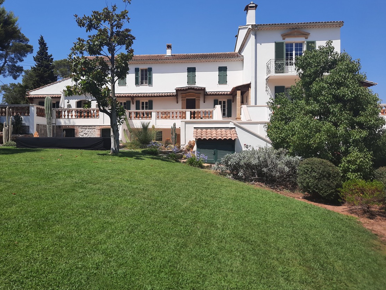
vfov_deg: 48.2
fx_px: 323
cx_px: 166
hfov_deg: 61.4
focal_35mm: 29
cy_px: 130
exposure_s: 1/1344
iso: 32
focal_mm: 4.6
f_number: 2
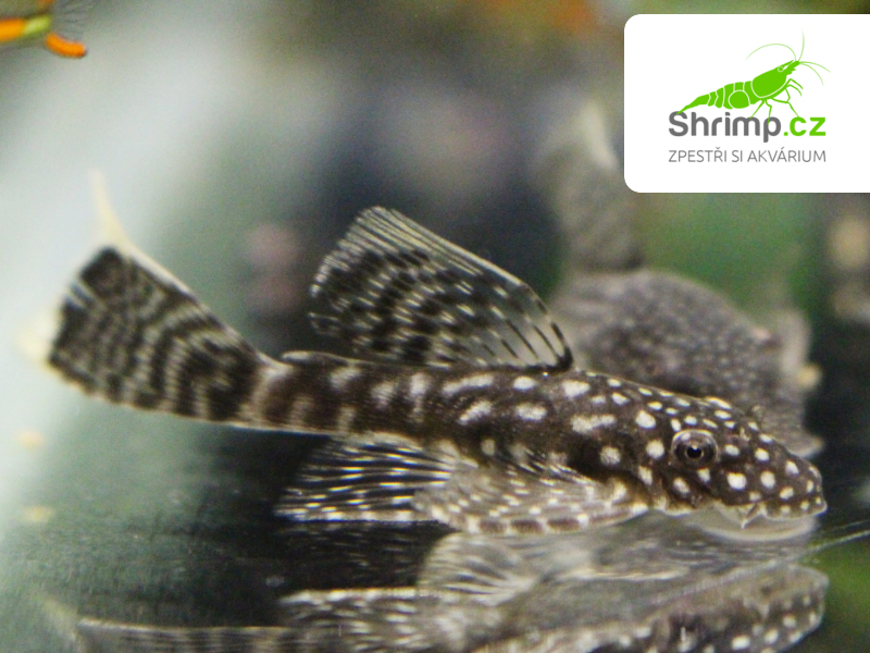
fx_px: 905
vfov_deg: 39.7
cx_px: 435
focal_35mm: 36
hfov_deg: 51.4
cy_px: 326
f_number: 3.2
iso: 80
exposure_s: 1/40
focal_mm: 6
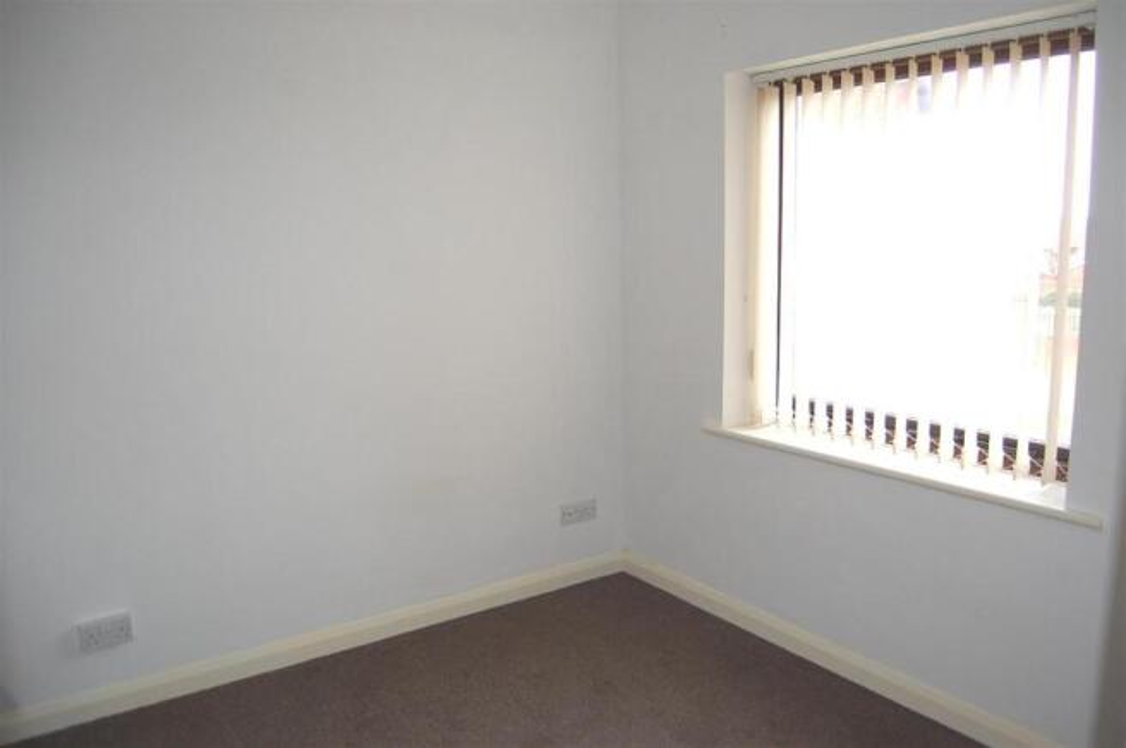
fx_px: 844
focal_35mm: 27
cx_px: 563
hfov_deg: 67.4
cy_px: 374
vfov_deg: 47.8
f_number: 3.5
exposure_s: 1/125
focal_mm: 18
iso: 400
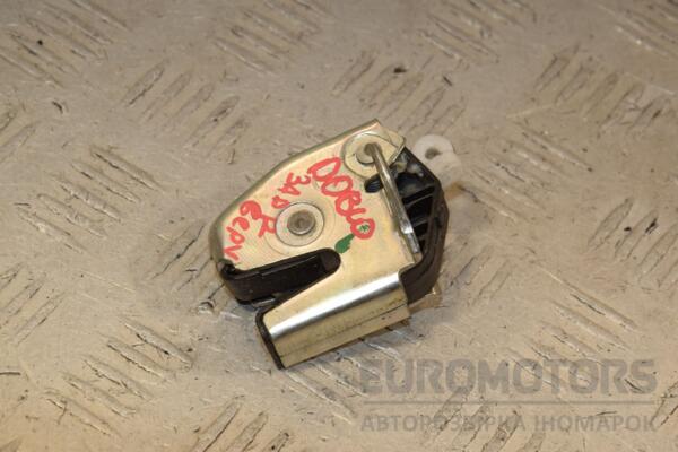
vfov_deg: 9.3
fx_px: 2768
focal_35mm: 147
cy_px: 226
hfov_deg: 14.0
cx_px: 339
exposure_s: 1/200
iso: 800
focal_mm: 98
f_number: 10
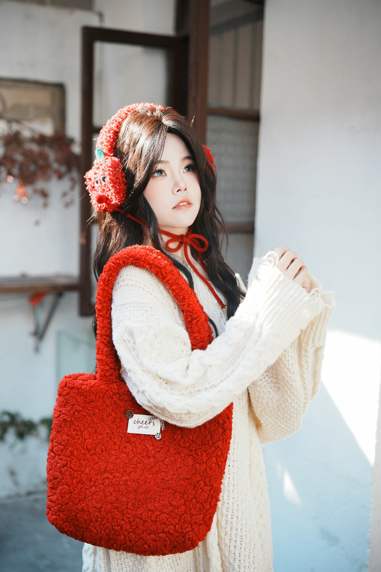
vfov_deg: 39.6
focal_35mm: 50
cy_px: 286
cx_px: 190
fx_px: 794
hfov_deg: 27.0
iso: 160
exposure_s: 1/500
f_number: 2.2
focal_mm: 50
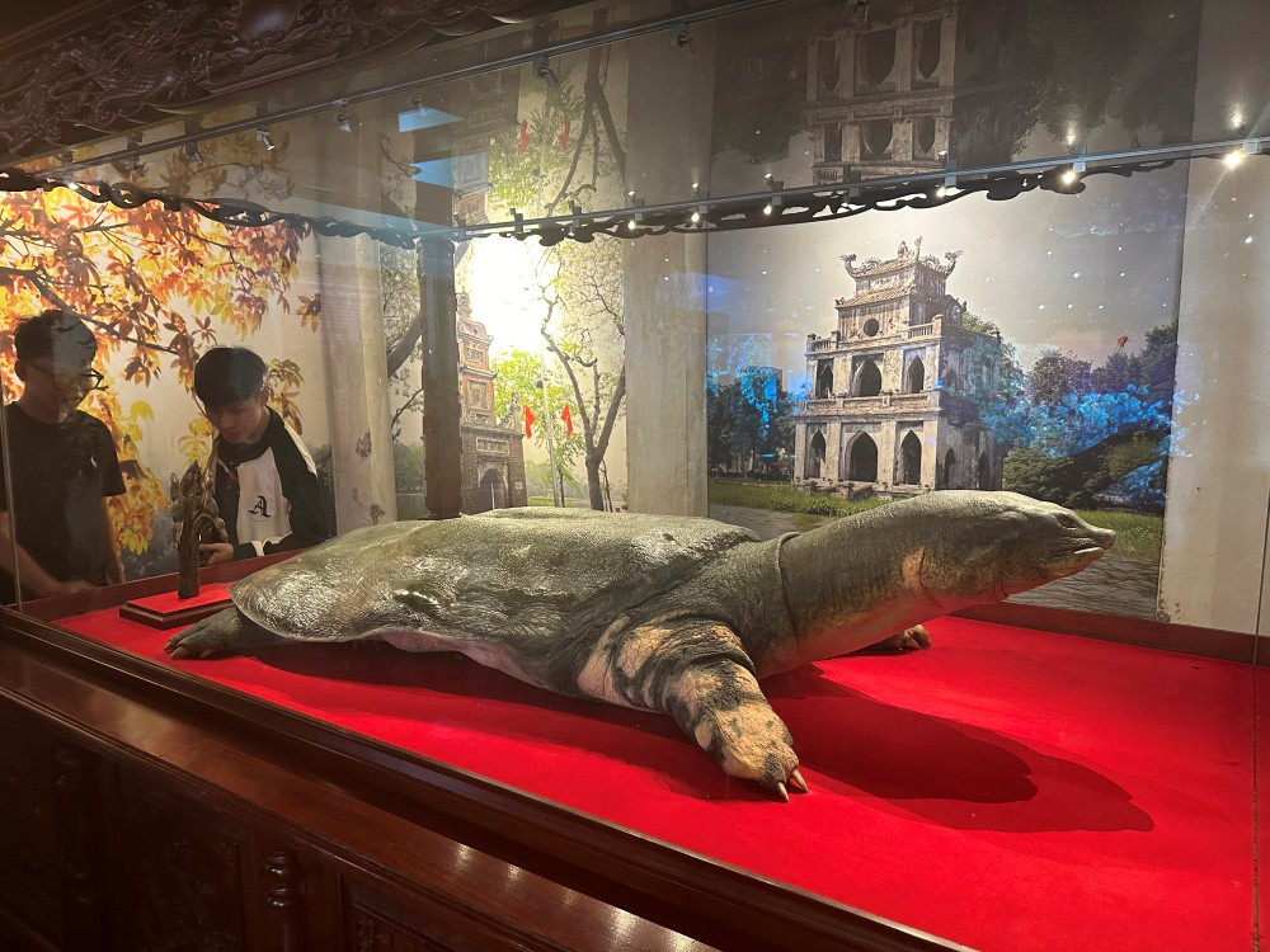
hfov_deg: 71.6
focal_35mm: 24
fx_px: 881
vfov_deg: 56.8
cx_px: 635
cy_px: 476
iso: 400
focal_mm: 6.86
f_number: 1.78
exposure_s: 1/59
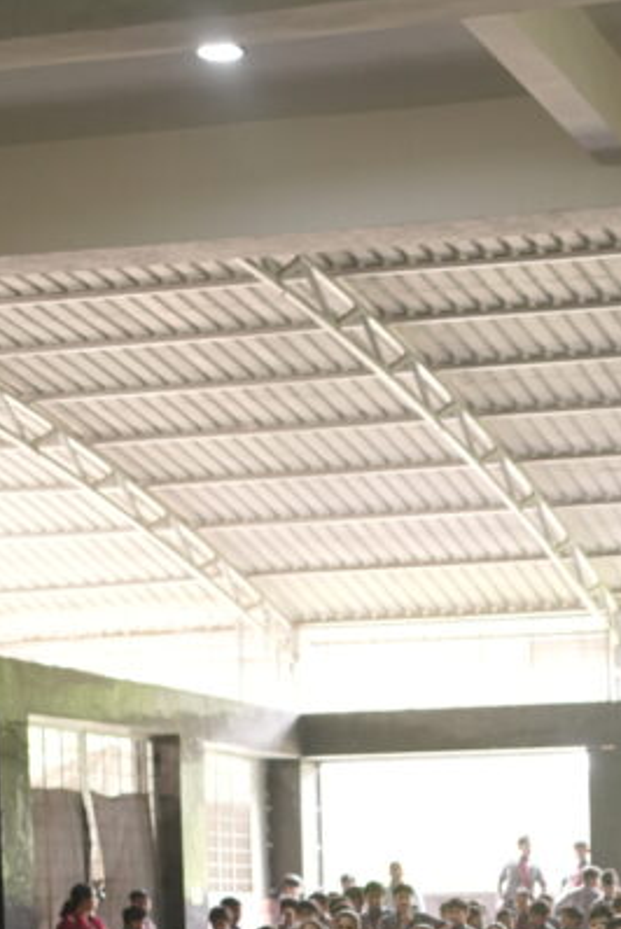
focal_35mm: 90
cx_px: 678
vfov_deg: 21.1
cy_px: 1111
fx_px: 2325
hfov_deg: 14.9
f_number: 2.8
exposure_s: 1/100
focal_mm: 35
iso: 1600
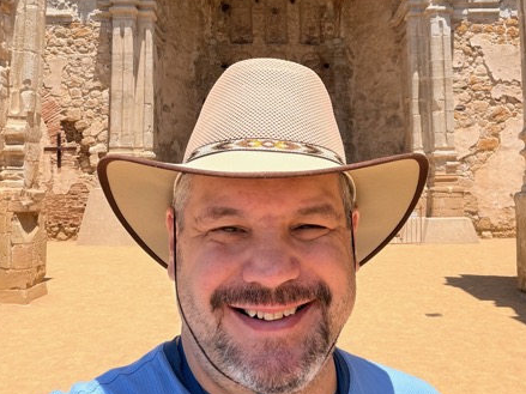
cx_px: 264
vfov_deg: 34.4
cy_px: 98
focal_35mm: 41
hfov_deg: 45.8
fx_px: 623
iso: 40
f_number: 1.9
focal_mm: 2.71
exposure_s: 1/748
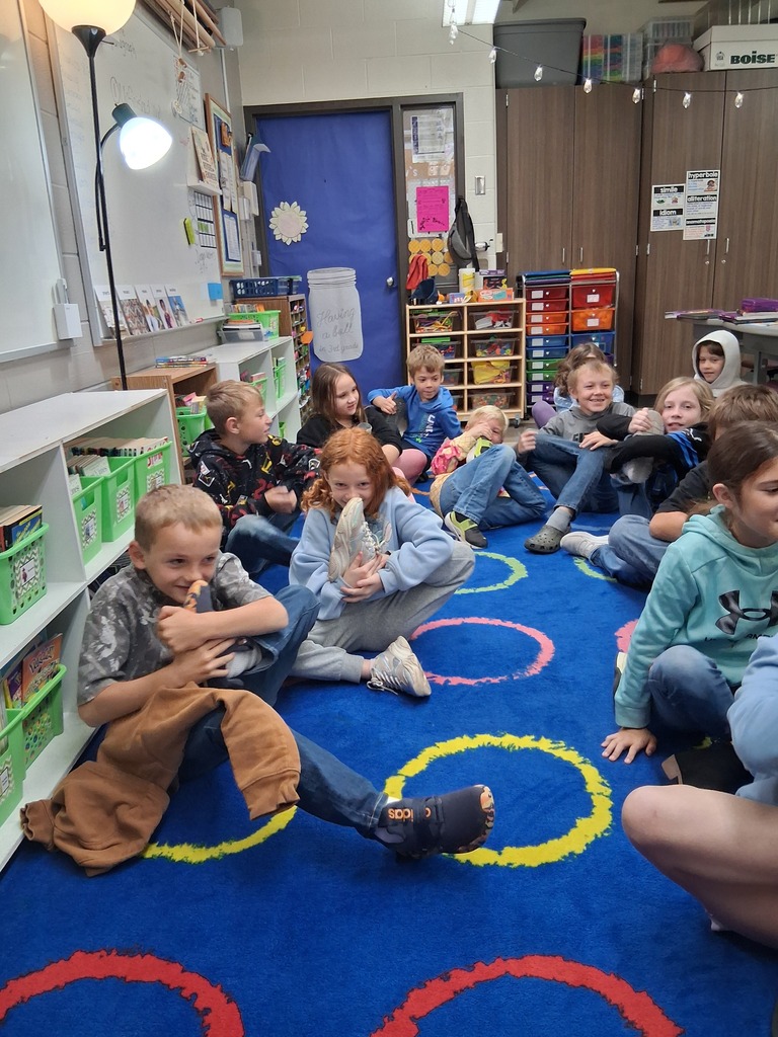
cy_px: 518
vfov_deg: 67.3
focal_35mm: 26
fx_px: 779
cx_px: 389
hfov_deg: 53.1
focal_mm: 3.98
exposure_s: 1/60
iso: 400
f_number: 1.8
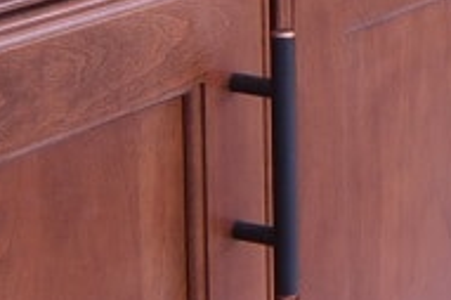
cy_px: -79
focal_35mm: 132
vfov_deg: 10.2
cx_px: 664
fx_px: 1652
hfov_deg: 14.6
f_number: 8
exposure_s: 1.3
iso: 100
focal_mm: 12
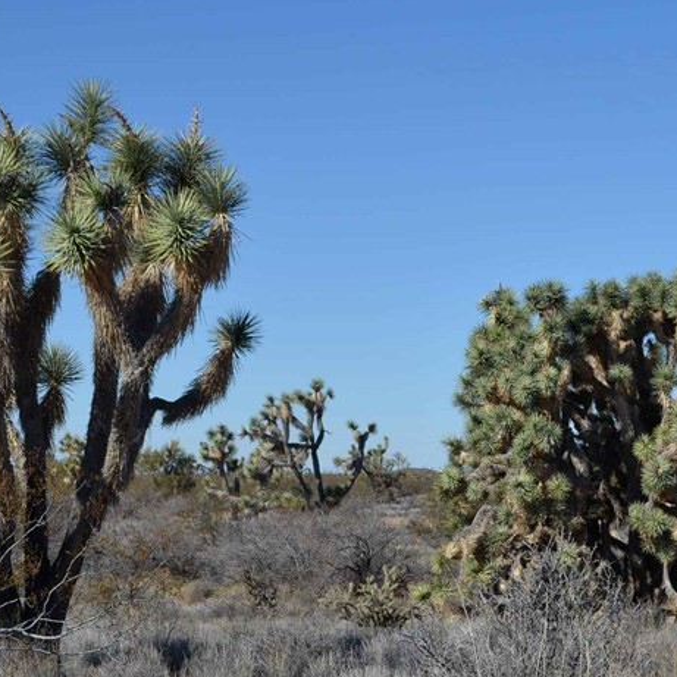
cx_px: 496
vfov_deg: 19.9
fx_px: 1925
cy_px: 245
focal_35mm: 87
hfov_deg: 19.8
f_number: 9
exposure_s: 1/320
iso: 100
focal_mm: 29
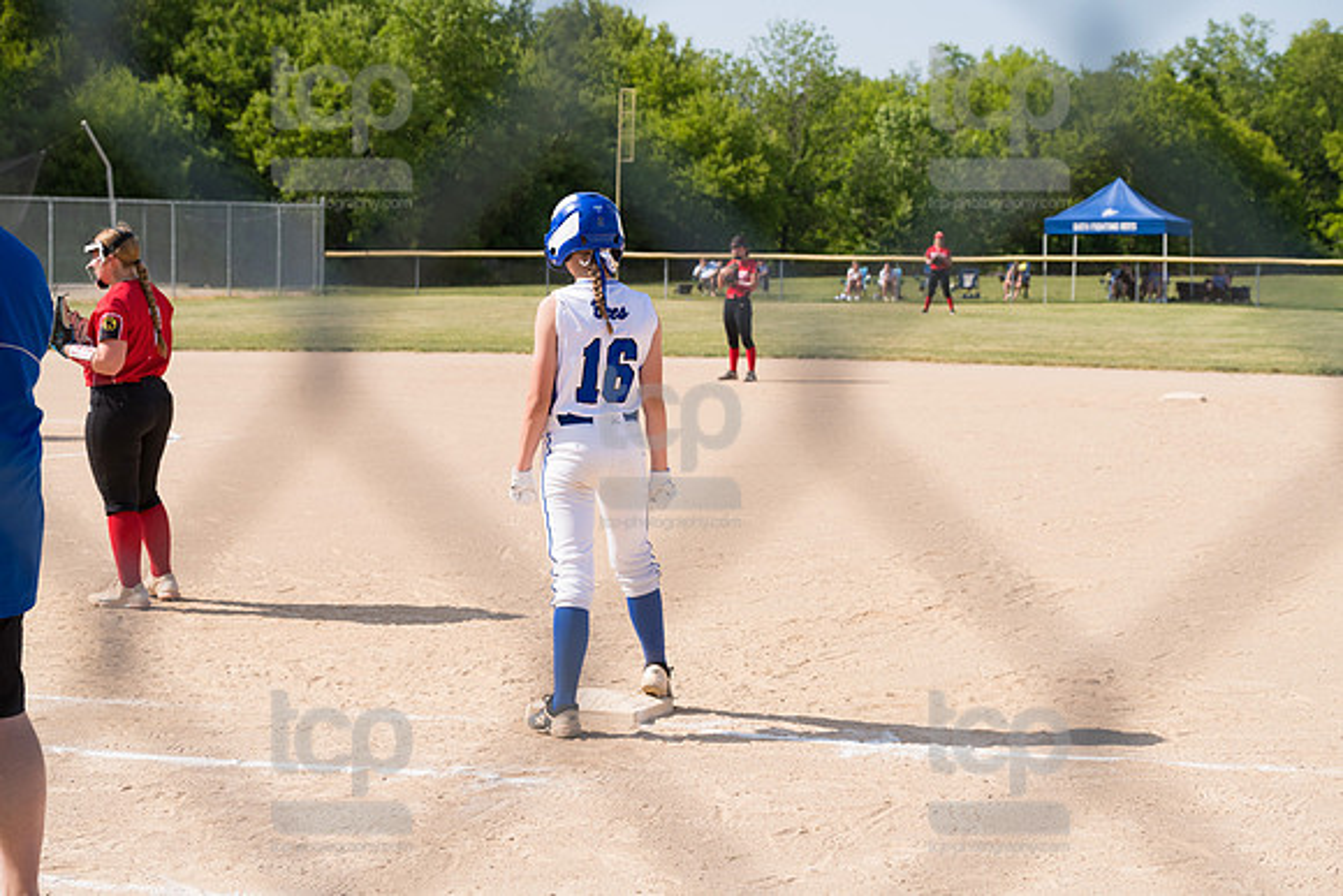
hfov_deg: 26.0
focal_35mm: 78
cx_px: 672
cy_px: 448
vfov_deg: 17.5
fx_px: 2910
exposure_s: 1/1600
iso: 400
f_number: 5.6
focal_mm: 78
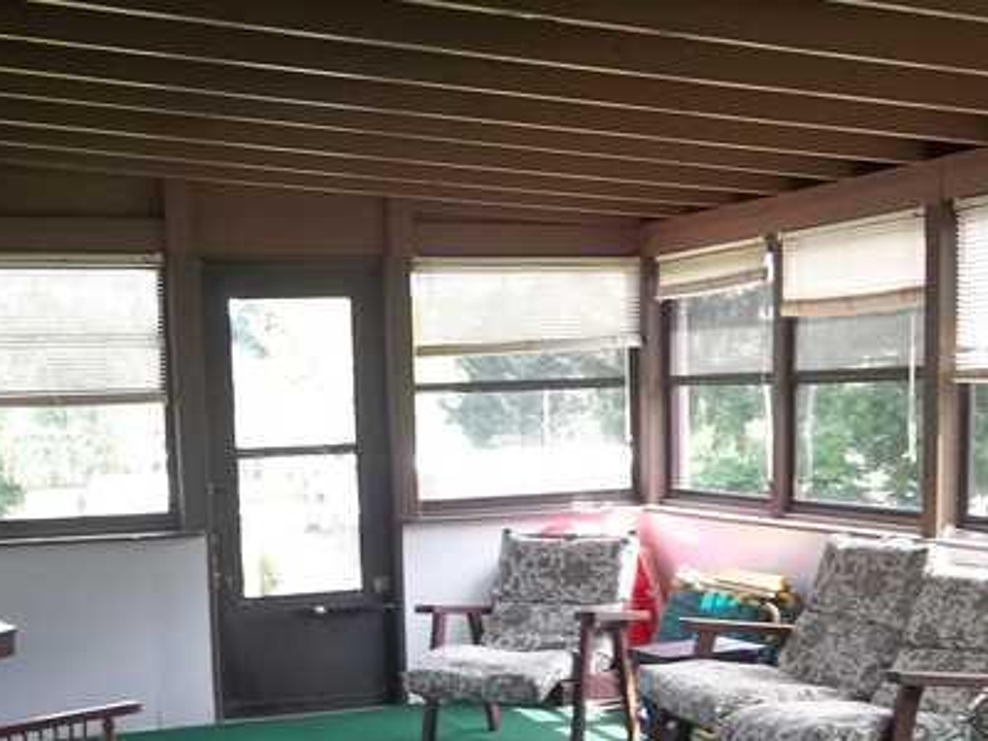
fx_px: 1541
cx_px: 422
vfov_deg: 26.4
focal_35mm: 54
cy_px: 622
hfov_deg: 35.5
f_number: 3.5
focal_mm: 4.9
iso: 80
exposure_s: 1/50
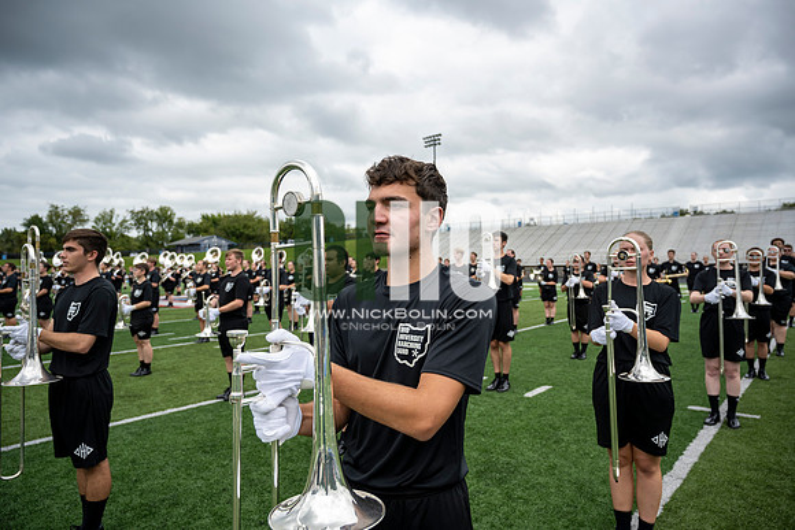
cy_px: 265
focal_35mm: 24
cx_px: 398
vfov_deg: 53.2
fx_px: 530
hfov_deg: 73.7
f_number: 4
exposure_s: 1/800
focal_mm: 24
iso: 250
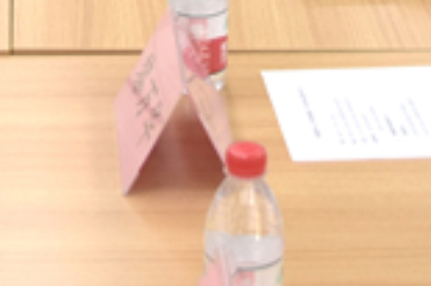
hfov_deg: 12.0
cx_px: 39
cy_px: -282
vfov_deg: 7.7
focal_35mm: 170
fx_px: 2033
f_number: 3.8
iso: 160
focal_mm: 22
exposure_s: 1/60
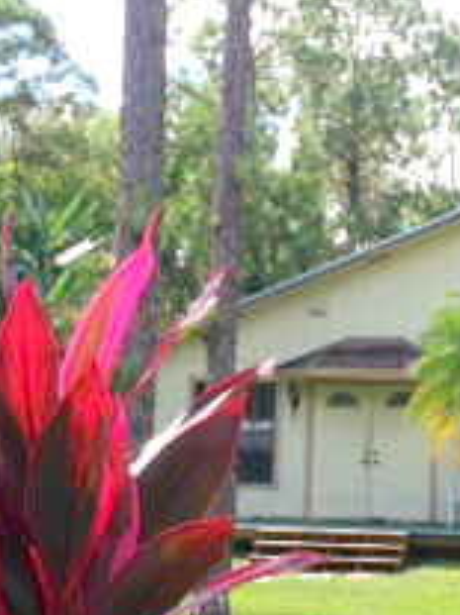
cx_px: 350
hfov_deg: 14.4
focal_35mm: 102
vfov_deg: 19.2
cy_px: 392
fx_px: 1809
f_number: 2.4
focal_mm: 4.13
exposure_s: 1/623
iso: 50
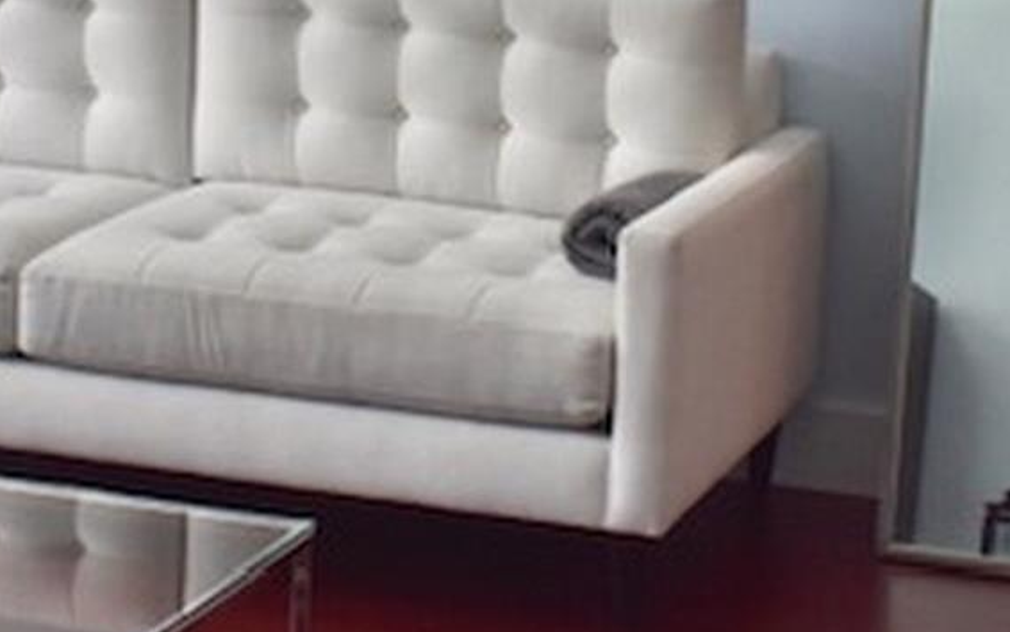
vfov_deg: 12.8
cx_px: 526
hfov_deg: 20.9
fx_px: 2738
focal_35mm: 99
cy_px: -168
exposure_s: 1/1000
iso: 560
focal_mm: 23
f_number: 4
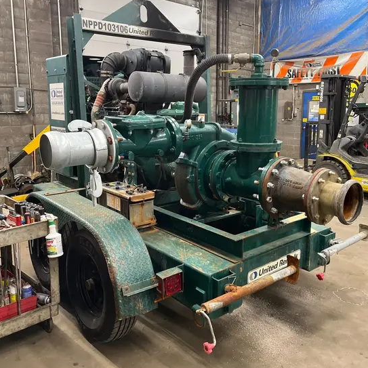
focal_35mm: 31
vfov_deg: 52.4
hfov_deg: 52.5
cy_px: 166
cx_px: 185
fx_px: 373
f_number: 1.6
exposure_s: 1/60
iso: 400
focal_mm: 5.1
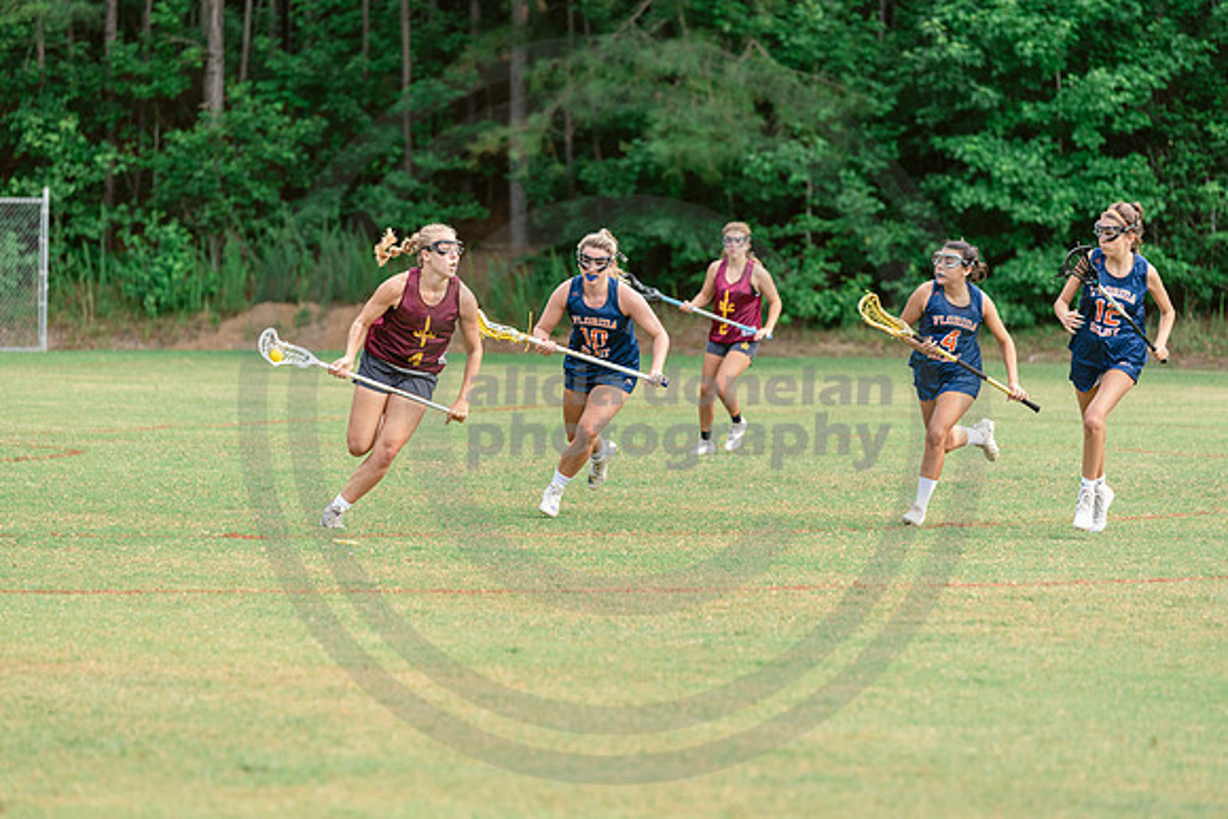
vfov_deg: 7.6
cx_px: 614
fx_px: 6141
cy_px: 410
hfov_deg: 11.4
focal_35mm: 180
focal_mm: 180
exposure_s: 1/800
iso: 250
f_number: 3.5
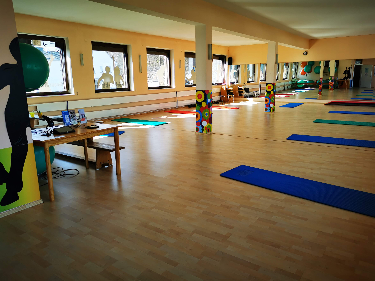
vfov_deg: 51.4
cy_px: 140
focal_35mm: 27
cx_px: 188
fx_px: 292
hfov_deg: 65.3
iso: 50
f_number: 1.8
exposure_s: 1/332
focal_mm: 5.58
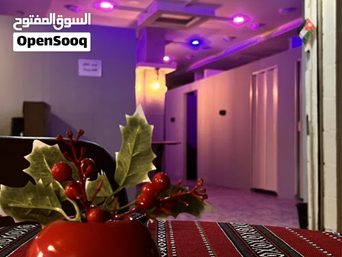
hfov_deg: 67.3
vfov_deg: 53.1
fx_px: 257
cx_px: 171
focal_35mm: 26
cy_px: 128
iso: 160
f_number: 1.5
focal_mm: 5.7
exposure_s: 1/65
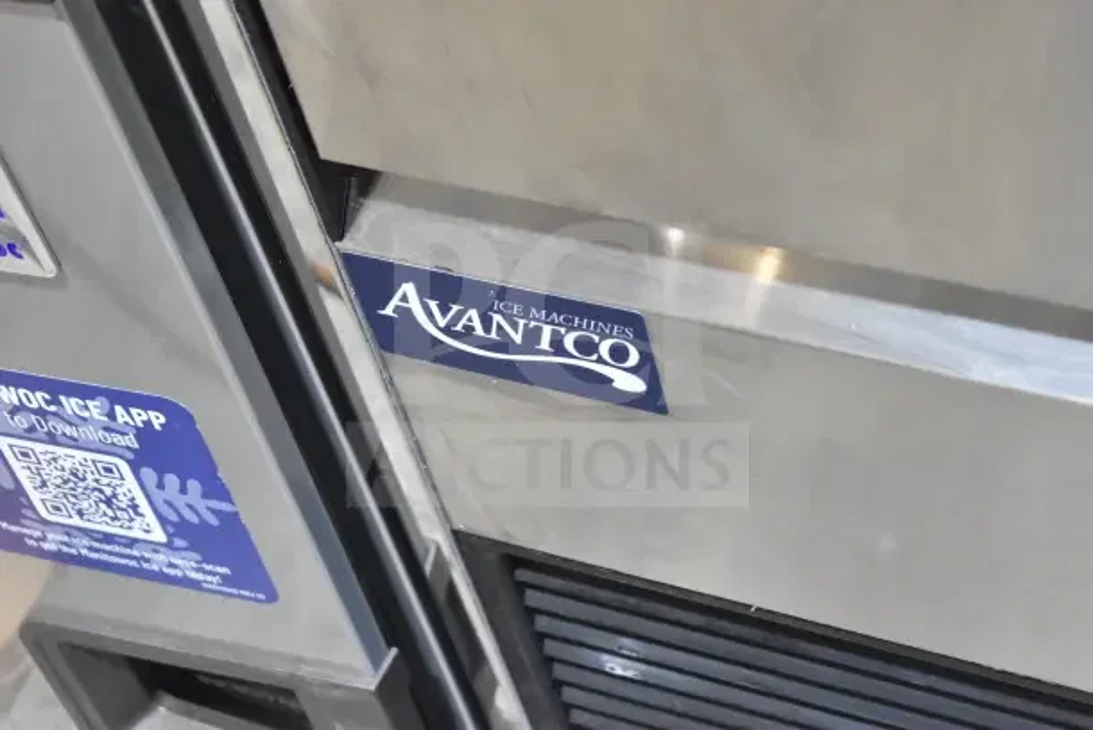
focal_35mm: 82
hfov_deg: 24.6
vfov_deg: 16.6
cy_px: 365
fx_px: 2505
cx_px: 546
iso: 6400
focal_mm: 55
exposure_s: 1/125
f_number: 5.6
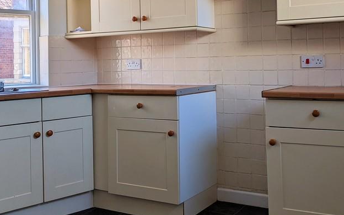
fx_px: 441
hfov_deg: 42.6
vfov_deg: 27.0
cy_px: 50
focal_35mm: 47
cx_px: 181
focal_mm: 4.38
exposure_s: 1/263
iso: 33
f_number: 1.73
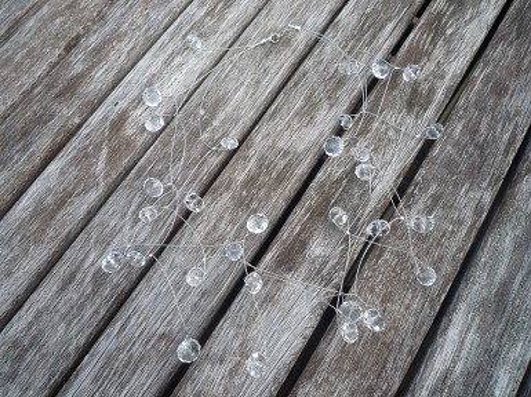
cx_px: 266
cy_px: 198
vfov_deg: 54.8
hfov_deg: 69.4
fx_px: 383
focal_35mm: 25
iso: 100
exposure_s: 1/80
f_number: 2.8
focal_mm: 4.4
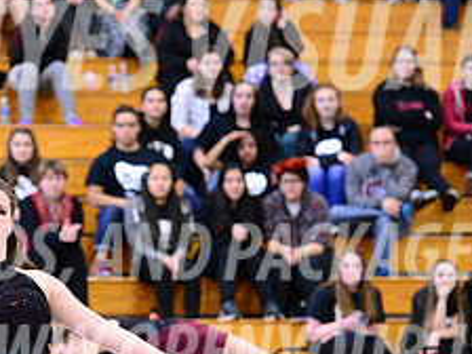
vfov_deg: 5.2
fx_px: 3927
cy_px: 346
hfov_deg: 6.9
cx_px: -15
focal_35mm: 288
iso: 6400
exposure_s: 1/320
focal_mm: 116
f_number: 2.8
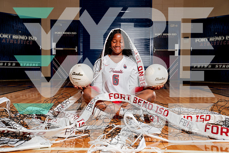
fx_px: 318
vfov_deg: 27.0
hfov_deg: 39.6
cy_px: 76
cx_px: 114
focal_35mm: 50
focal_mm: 50
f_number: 5.6
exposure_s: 1/250
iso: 200
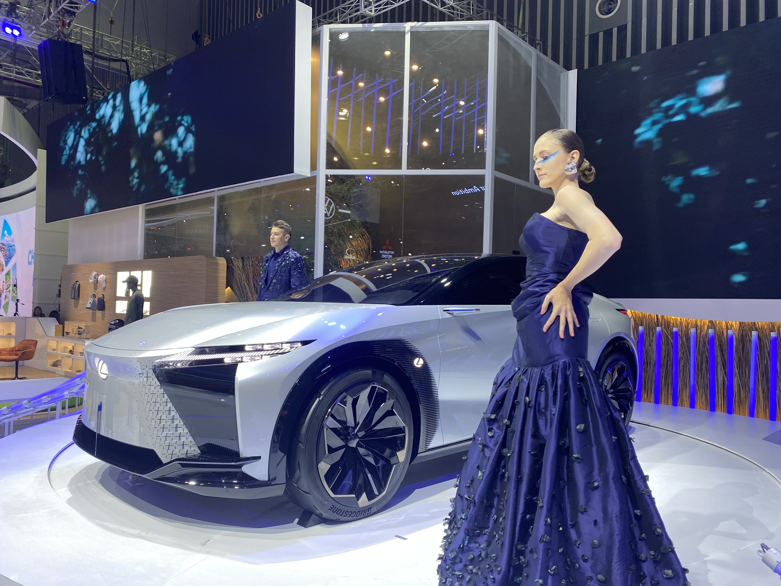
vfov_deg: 53.1
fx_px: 587
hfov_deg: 67.3
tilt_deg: +2.7
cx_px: 390
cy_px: 293
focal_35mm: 26
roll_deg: -2.3
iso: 64
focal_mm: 4.25
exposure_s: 1/120
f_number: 1.8
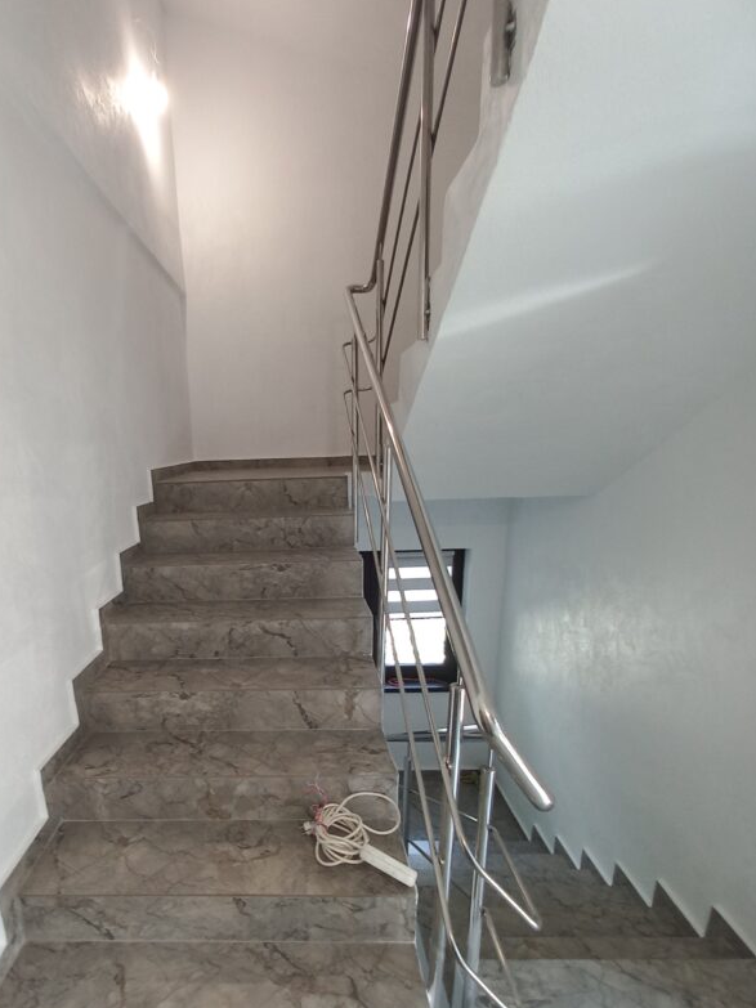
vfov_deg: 90.2
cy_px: 588
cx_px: 270
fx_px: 495
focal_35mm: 17
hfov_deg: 73.1
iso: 125
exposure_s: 1/33.3
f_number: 2.2
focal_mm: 1.42
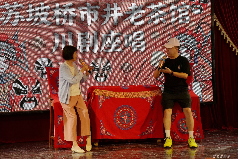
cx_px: 119
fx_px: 377
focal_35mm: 57
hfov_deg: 35.1
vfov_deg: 23.8
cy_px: 80
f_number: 4.5
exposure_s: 1/160
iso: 500
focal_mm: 57
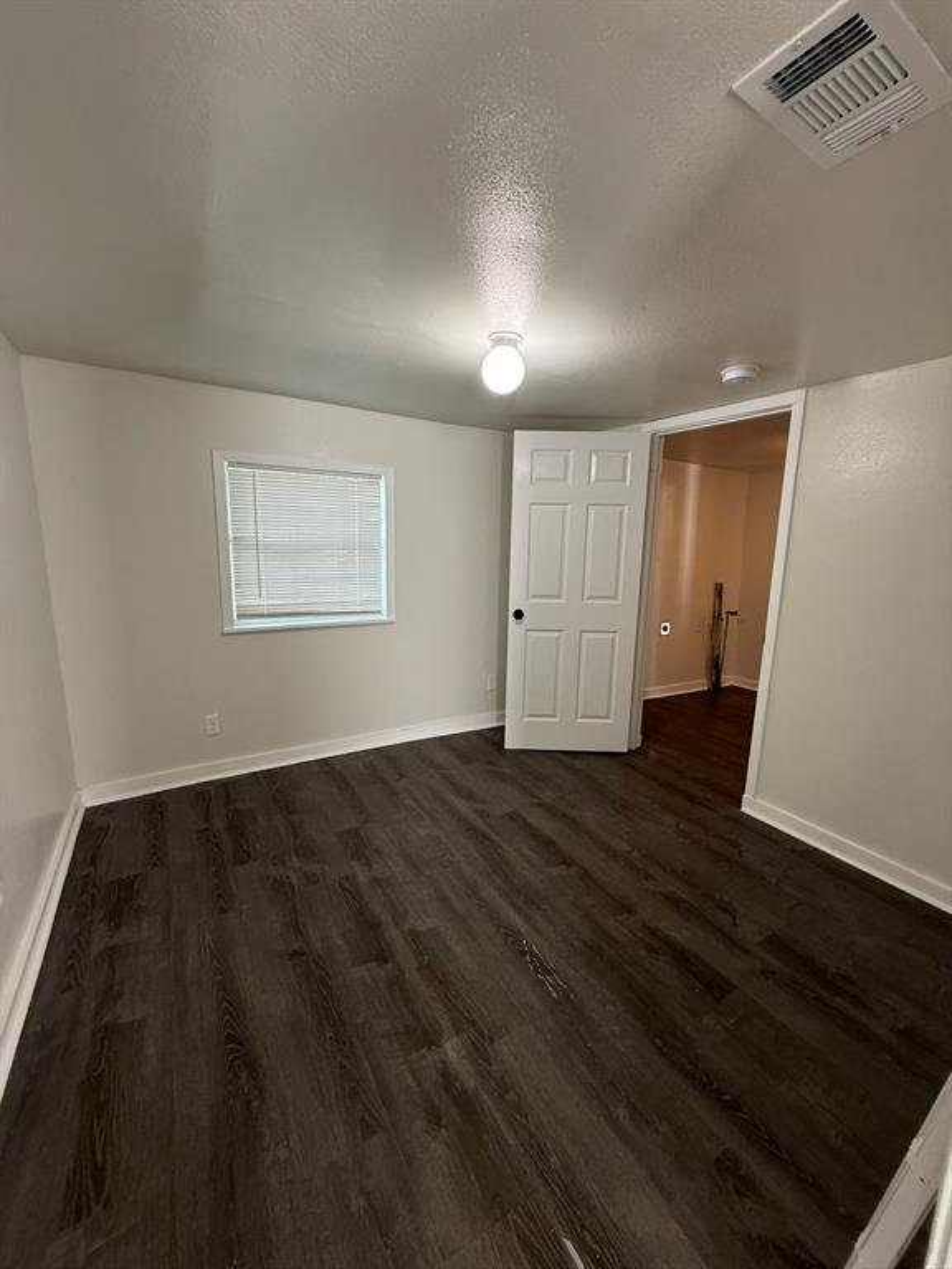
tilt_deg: -9.4
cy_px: 634
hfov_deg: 85.7
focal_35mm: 14
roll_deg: -1.7
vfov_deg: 102.1
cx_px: 476
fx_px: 513
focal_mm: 2.22
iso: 200
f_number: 2.2
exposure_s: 1/60
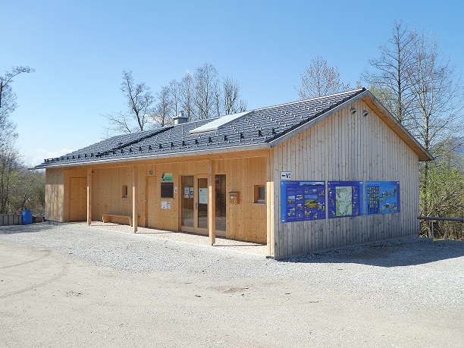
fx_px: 416
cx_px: 232
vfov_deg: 45.4
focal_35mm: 31
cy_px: 174
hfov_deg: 58.4
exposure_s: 1/500
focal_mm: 5.4
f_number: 3.5
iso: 80
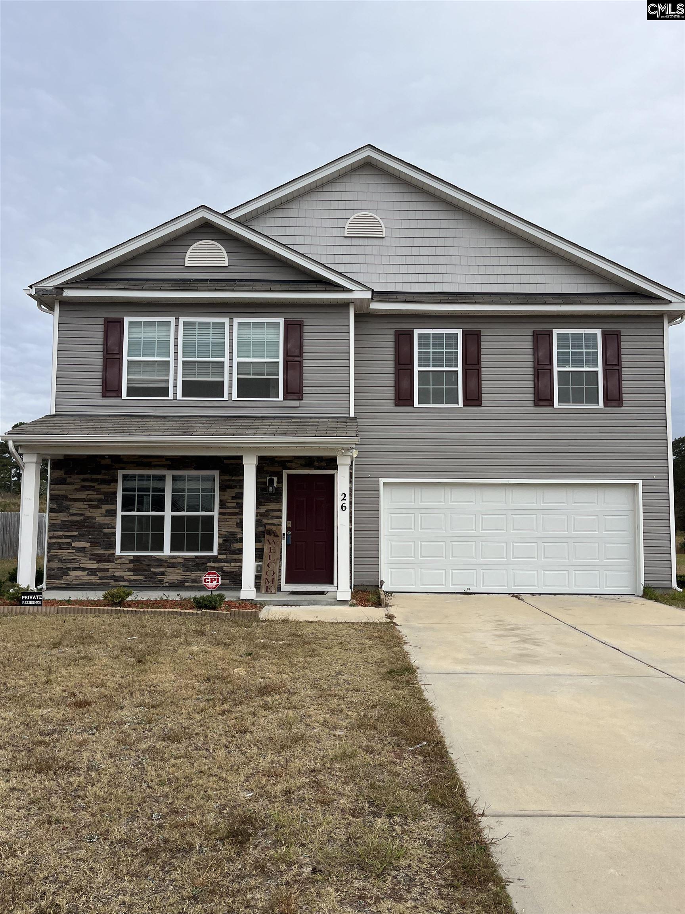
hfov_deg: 53.1
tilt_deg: +4.7
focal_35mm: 26
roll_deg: -0.1
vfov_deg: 67.3
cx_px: 342
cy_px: 457
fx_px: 686
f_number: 1.6
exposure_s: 1/4651
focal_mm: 5.1
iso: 50
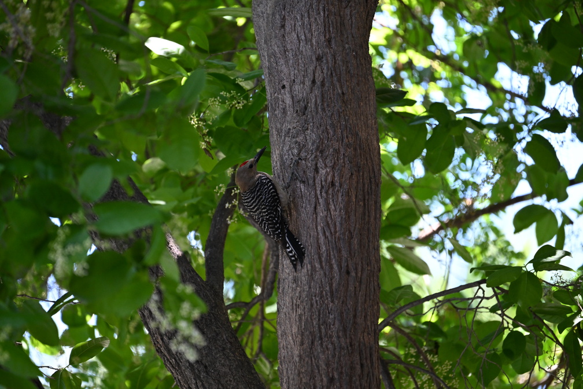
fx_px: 6218
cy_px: 194
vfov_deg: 3.6
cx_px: 292
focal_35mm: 384
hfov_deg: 5.4
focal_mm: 384
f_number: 6.3
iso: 1800
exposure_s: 1/400
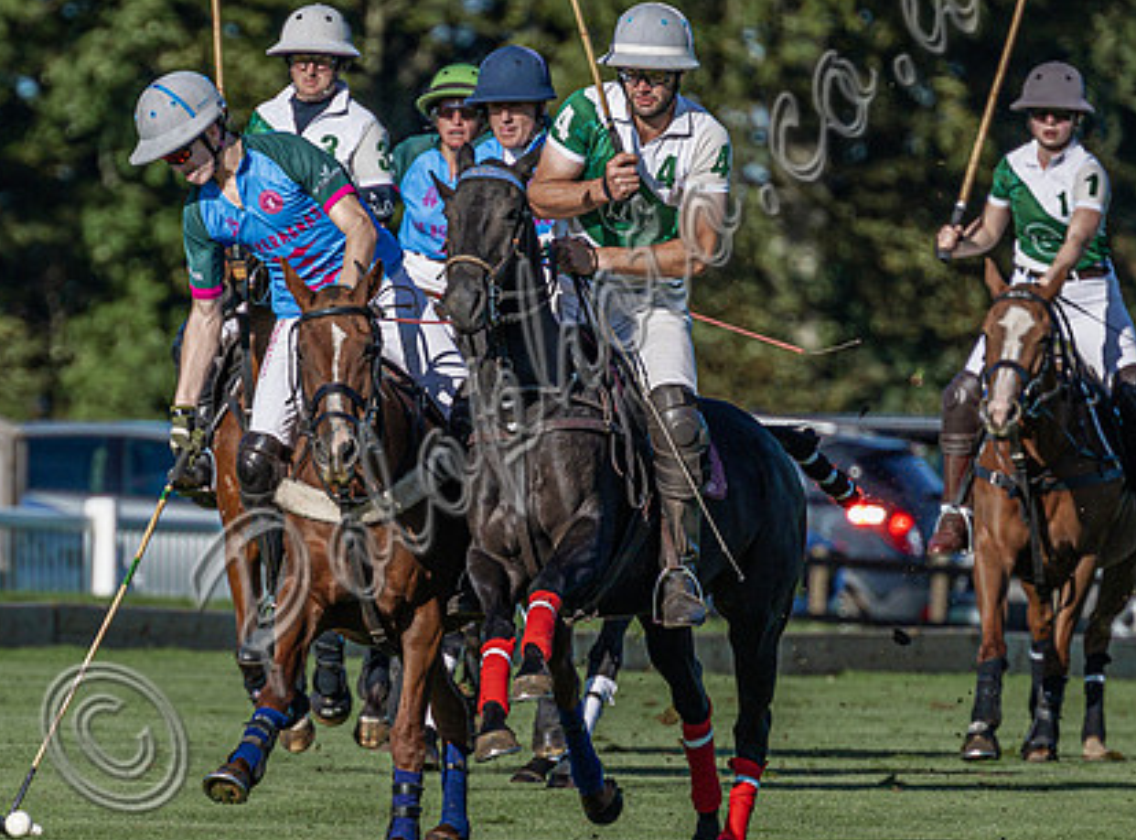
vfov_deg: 1.4
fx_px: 34736
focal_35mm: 1064
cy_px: 590
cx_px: 227
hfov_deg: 1.9
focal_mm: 400
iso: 400
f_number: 5.6
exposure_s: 1/2000
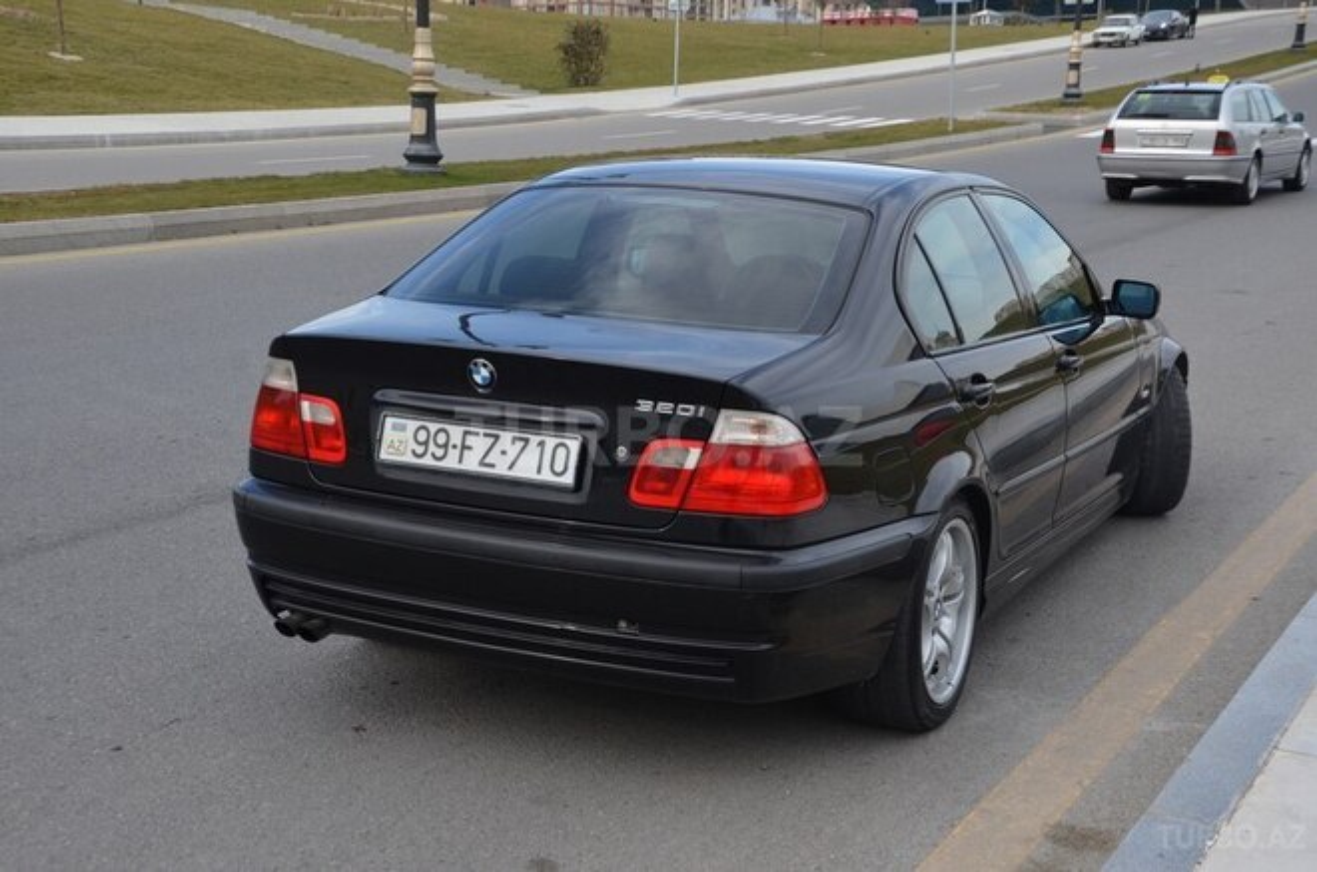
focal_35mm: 52
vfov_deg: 25.6
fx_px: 1916
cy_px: 436
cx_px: 658
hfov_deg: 37.9
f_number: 7.1
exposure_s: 1/200
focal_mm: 35
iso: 200
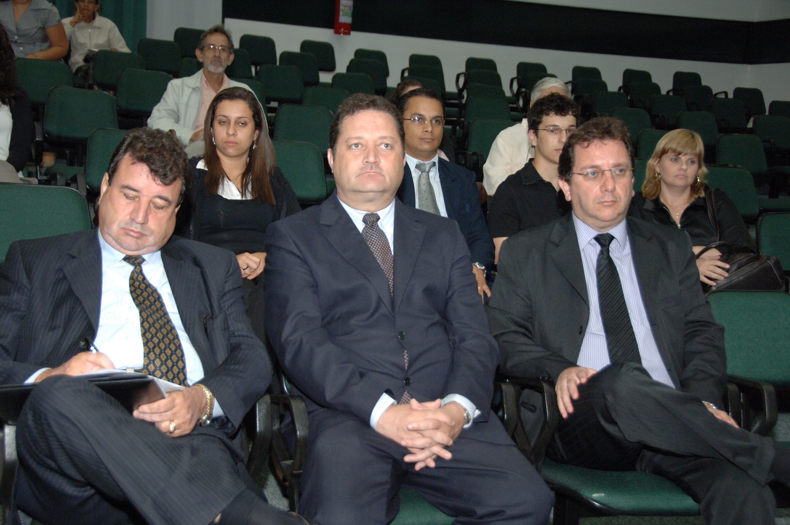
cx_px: 395
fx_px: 1184
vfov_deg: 25.0
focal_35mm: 54
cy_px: 262
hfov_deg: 36.9
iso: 800
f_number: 4.5
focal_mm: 36
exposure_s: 1/125
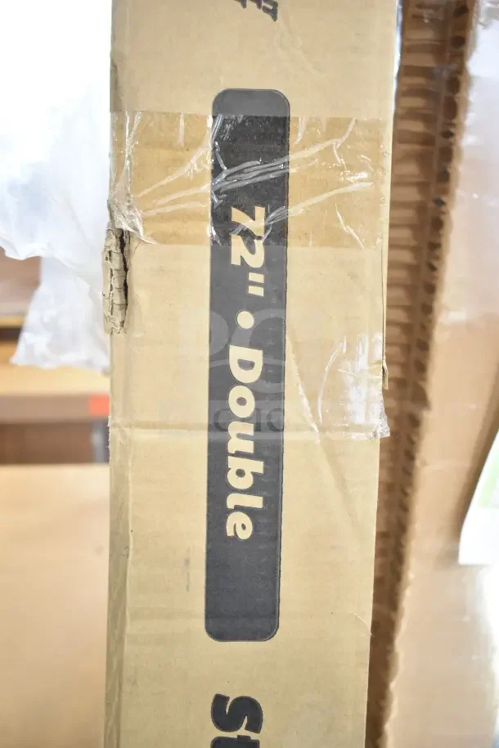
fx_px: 748
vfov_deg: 53.1
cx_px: 250
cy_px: 374
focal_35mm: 36
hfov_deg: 36.9
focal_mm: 24
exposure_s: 1/40
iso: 900
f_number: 4
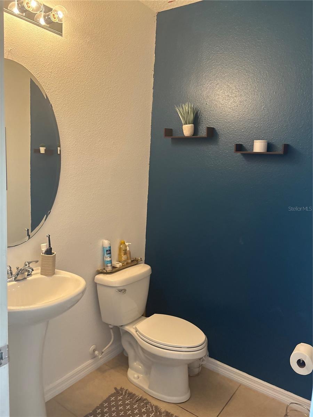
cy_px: 208
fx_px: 313
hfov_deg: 53.1
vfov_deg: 67.3
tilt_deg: -7.0
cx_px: 156
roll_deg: -2.9
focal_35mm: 26
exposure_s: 1/60
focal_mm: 5.96
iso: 250
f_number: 1.6
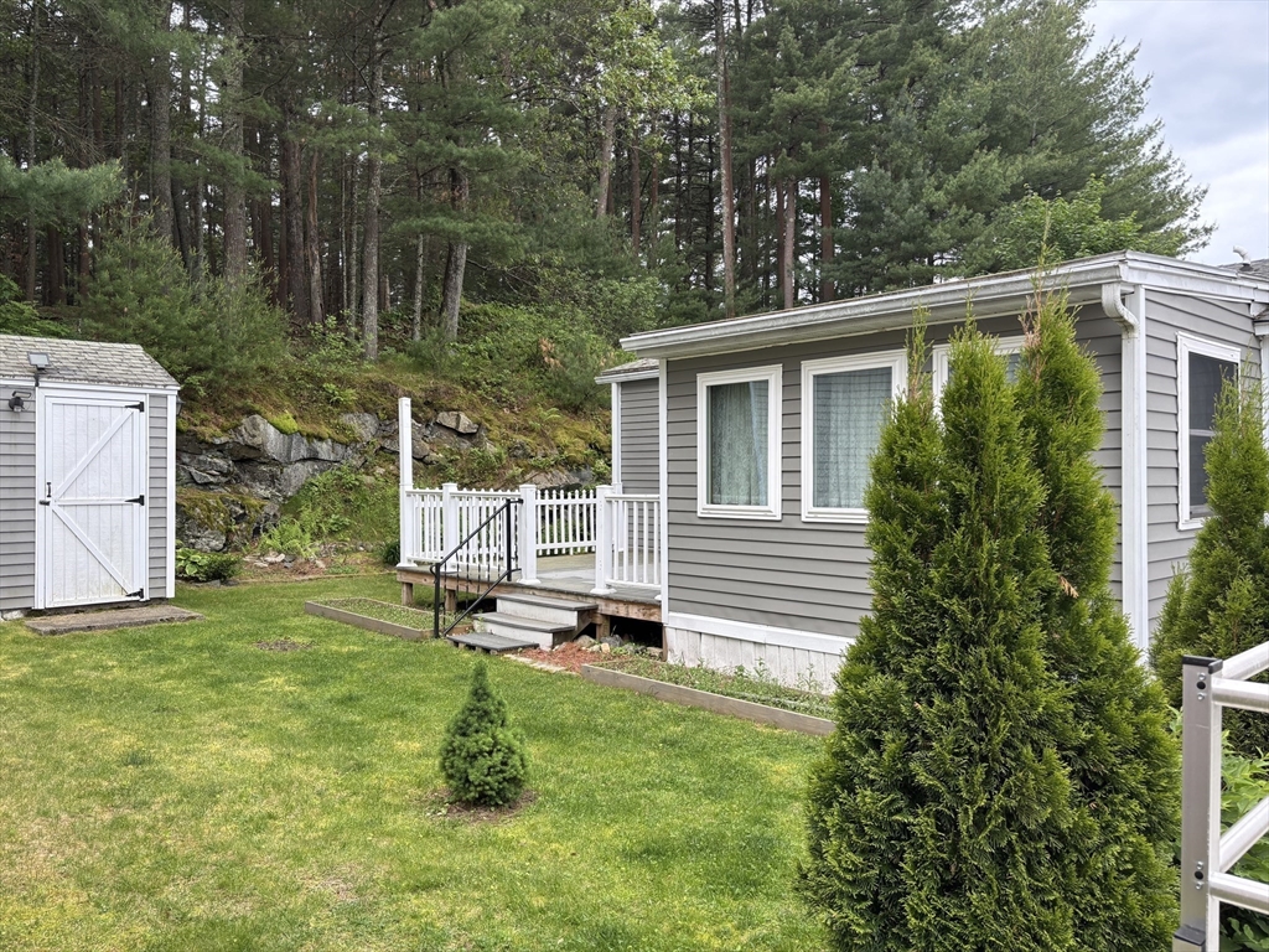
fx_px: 953
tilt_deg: +0.0
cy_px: 476
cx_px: 634
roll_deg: -0.3
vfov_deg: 53.1
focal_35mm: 26
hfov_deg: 67.3
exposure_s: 1/432
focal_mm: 5.96
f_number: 1.6
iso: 50
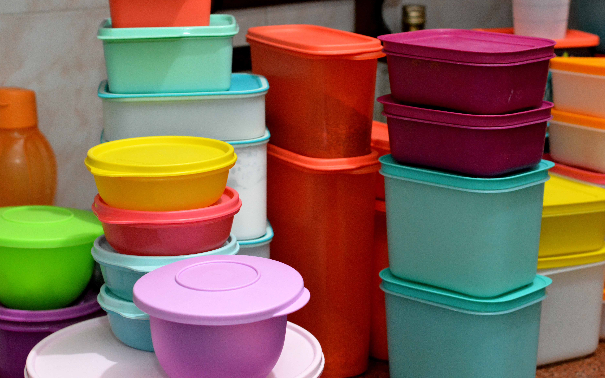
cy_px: 178
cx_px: 301
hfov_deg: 26.8
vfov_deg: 16.9
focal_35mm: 77
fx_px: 1270
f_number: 4
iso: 3200
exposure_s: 1/60
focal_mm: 50
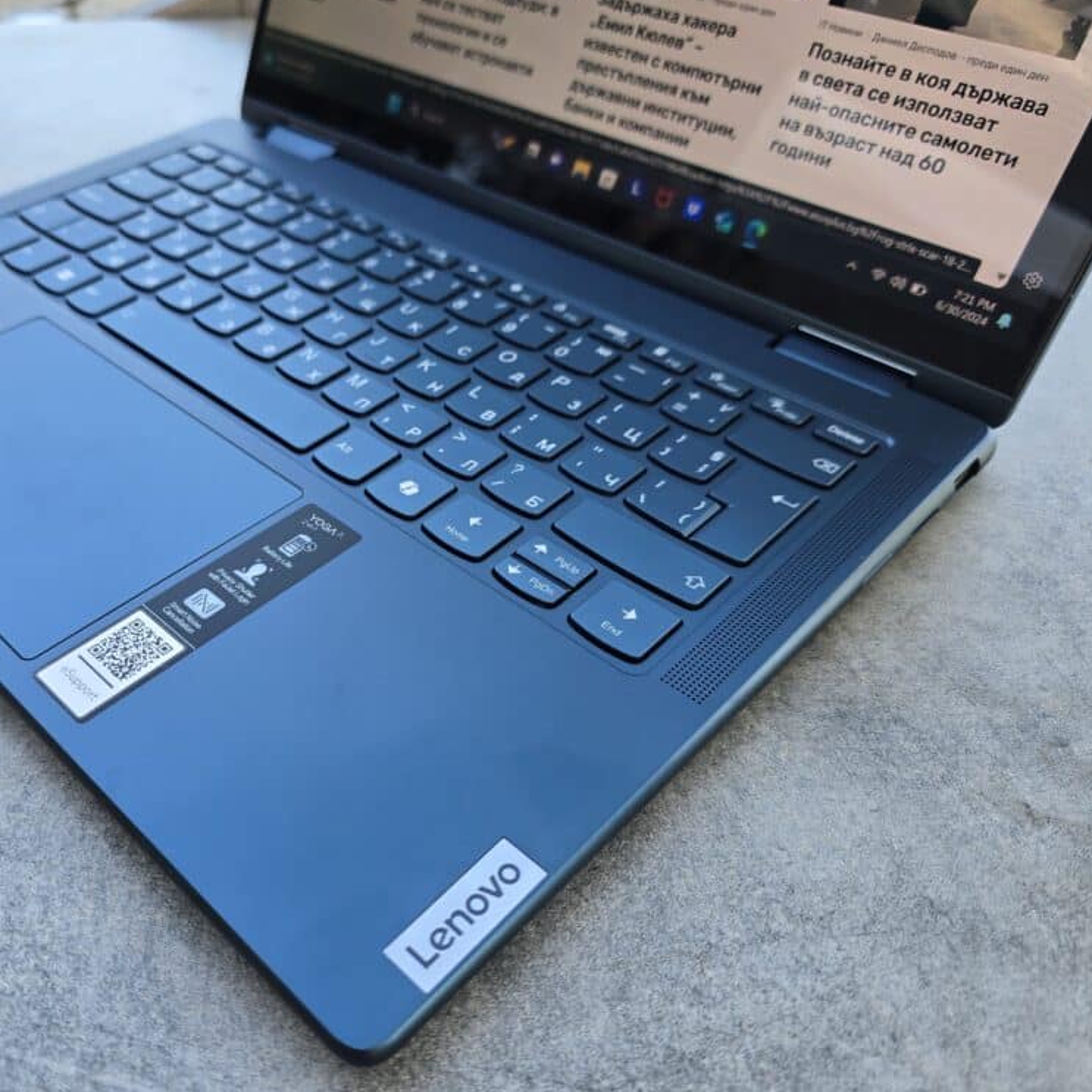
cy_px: 554
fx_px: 999
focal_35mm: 28
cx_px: 400
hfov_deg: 56.5
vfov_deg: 57.3
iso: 40
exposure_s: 1/180
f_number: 1.7
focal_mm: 6.3
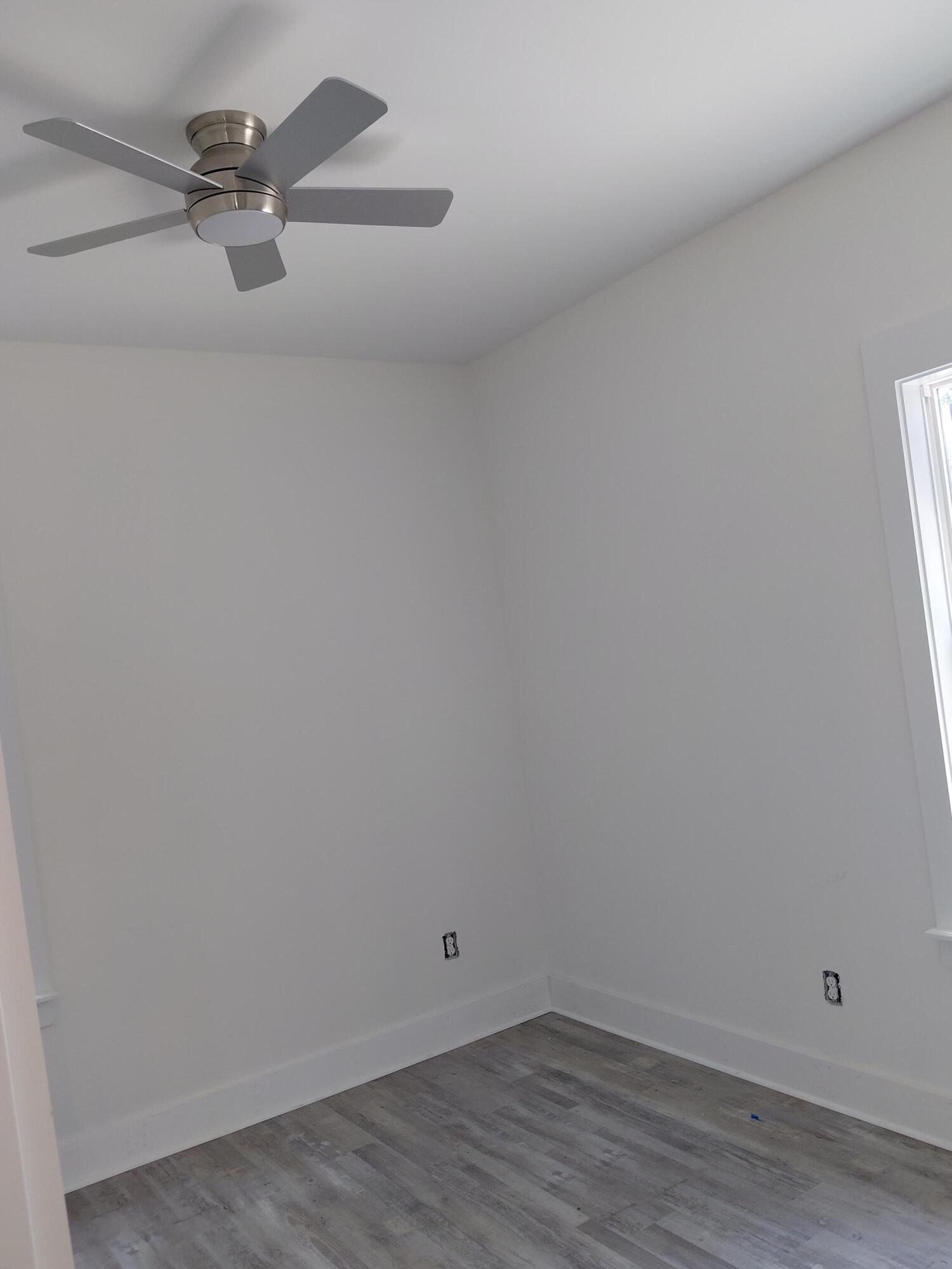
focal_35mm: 25
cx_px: 476
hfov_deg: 54.9
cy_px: 634
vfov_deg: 69.4
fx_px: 917
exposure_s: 1/120
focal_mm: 4.69
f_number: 1.8
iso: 80
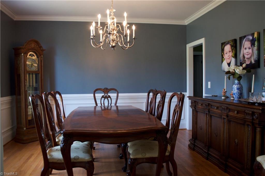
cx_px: 132
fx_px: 221
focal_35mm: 30
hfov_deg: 62.0
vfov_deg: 43.5
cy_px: 88
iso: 400
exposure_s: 1/50
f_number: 3.8
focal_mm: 20
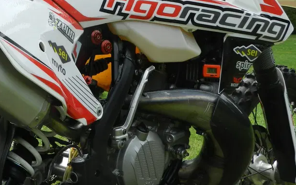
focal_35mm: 79
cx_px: 17
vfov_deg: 16.4
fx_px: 637
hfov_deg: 25.2
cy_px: 32
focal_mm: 6.7
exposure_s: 1/500
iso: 160
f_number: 4
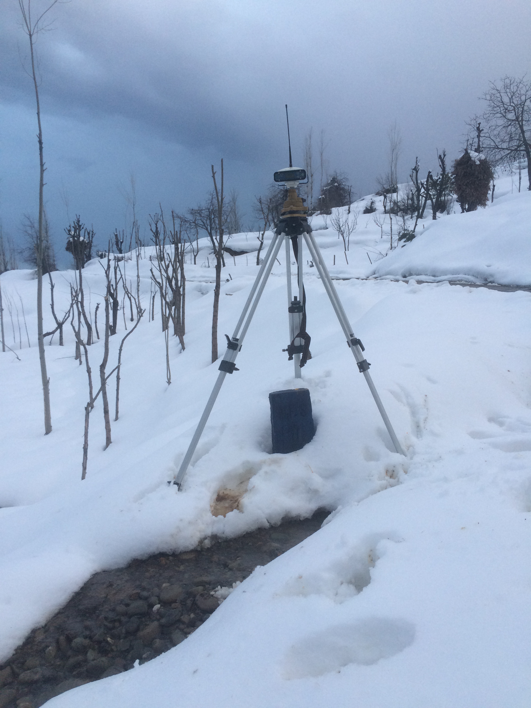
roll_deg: +0.1
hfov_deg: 48.2
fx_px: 593
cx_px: 266
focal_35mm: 29
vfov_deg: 61.7
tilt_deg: -5.8
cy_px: 354
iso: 64
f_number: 2.2
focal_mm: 4.15
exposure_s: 1/100
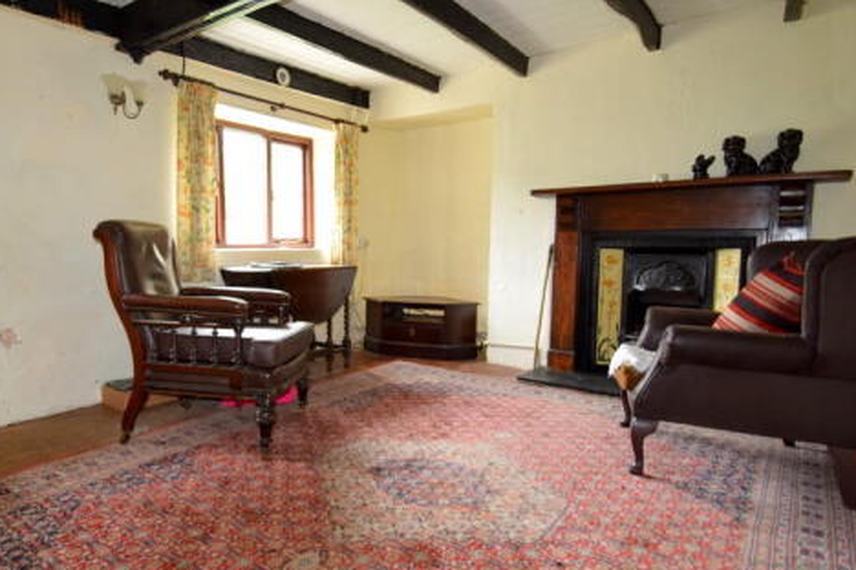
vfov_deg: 59.5
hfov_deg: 80.3
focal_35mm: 21
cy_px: 280
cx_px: 343
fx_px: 499
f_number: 4
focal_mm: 10
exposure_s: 1/60
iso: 800
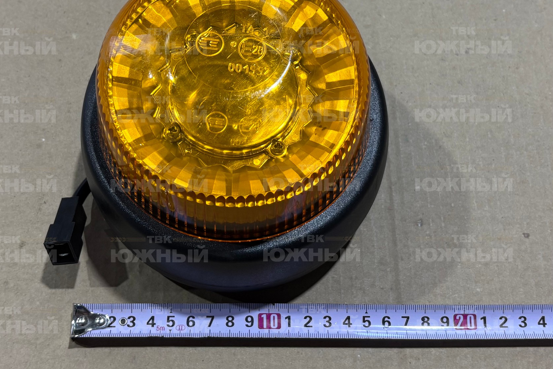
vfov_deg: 42.2
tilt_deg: -67.3
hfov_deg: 60.0
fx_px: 476
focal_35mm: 31
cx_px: 238
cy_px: 157
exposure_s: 1/50
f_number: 1.6
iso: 64
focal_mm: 5.96
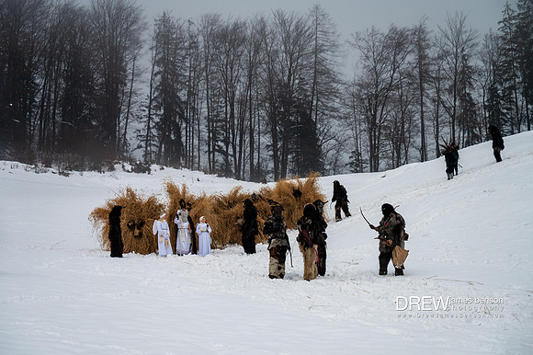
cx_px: 258
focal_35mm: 72
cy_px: 183
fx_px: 1070
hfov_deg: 28.0
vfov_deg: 18.8
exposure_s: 1/800
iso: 400
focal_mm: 70
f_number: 3.5
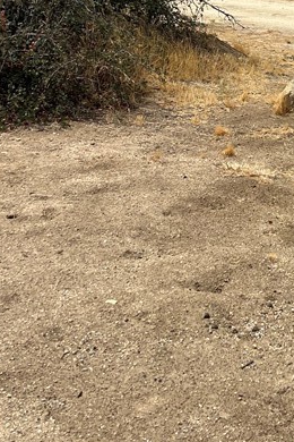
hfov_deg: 18.8
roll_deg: +0.2
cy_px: 53
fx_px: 870
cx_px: 279
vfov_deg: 27.5
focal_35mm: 71
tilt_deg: -8.5
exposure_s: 1/6211
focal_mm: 5.7
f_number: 1.5
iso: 50
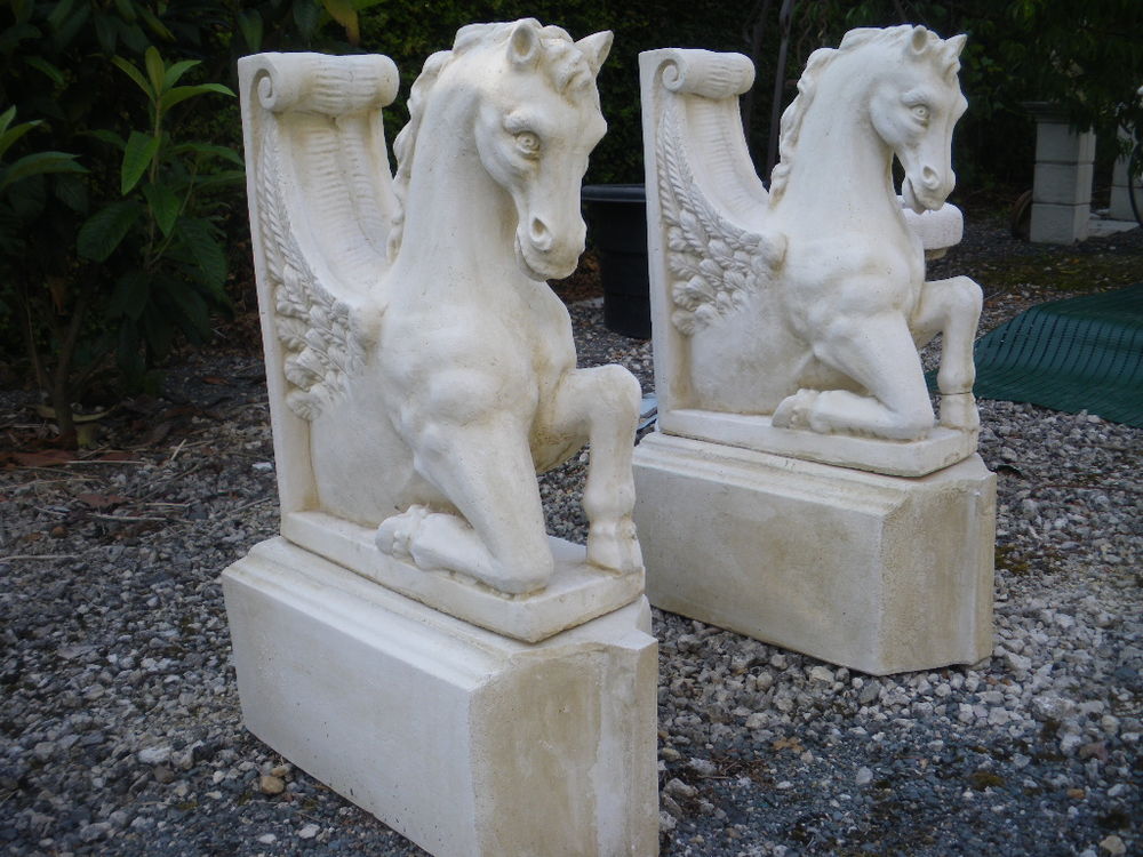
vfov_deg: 39.7
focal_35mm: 36
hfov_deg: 51.4
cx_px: 572
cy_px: 428
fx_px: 1189
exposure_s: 1/125
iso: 64
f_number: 3.5
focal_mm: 6.3
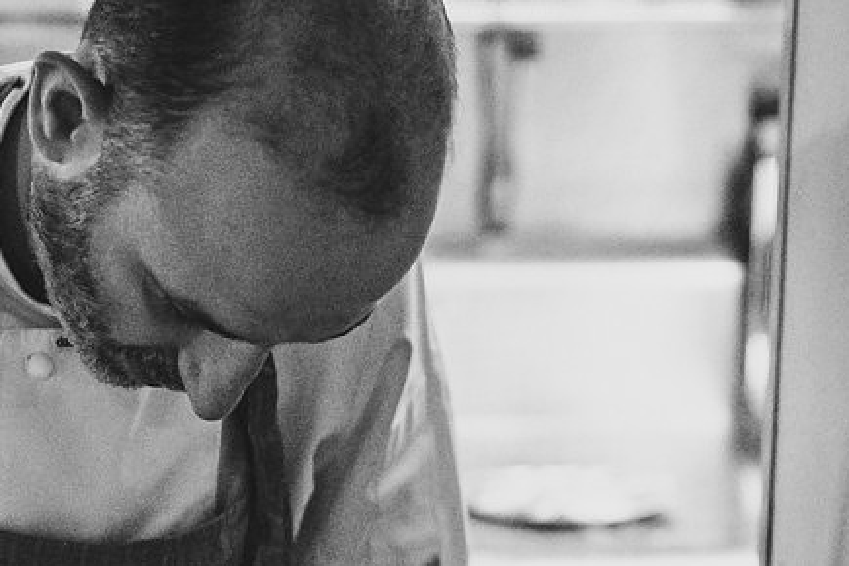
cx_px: 211
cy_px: 618
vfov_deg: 10.9
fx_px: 2924
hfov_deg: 16.4
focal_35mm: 124
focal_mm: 54
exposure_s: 1/250
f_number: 2.8
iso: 32000
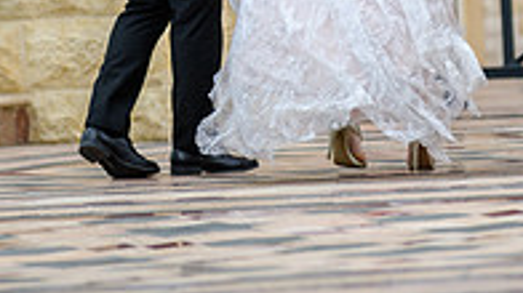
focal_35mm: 481
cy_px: -107
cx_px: 355
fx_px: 6667
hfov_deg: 4.5
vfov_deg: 2.5
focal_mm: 200
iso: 400
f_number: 2.8
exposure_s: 1/2000
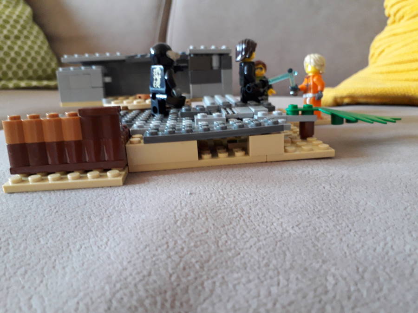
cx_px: 209
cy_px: 156
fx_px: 326
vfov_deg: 51.4
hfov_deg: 65.3
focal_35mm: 27
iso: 200
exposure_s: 1/33
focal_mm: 3.6
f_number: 1.9
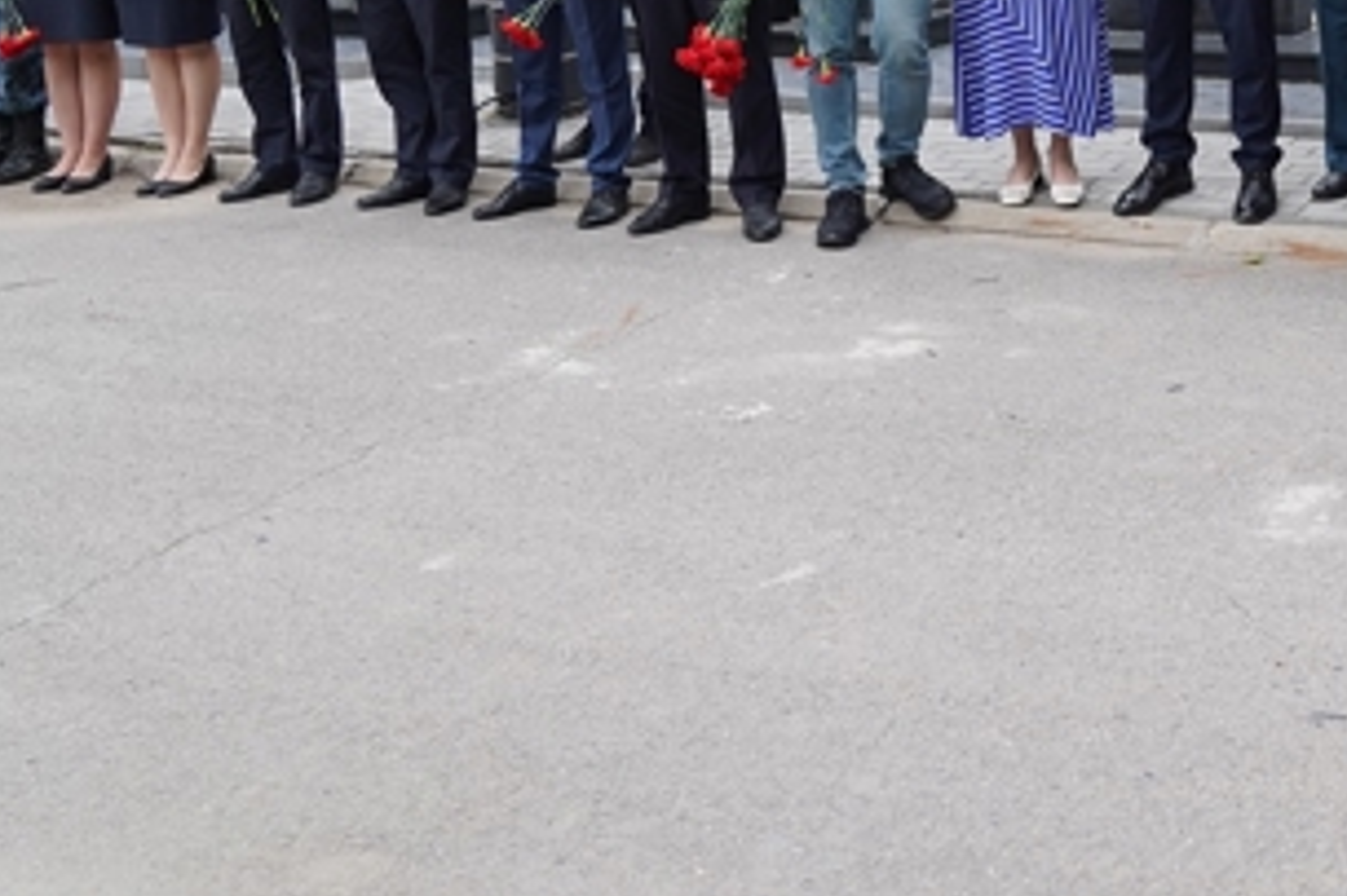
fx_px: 2206
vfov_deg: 21.6
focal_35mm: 59
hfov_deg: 32.2
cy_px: -128
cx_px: 1223
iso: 320
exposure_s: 1/160
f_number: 4
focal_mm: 24
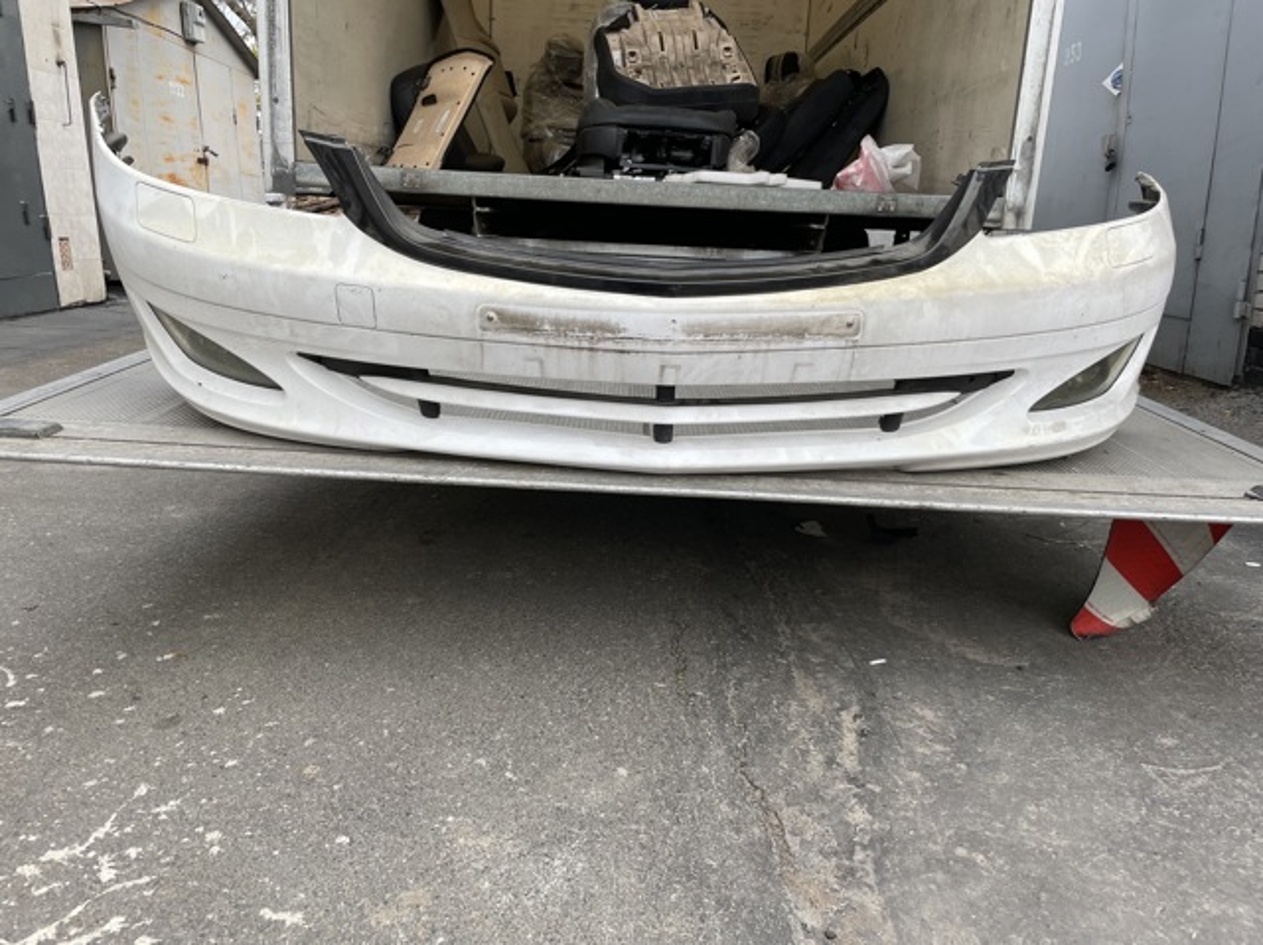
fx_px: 948
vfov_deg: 53.0
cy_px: 472
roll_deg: -0.1
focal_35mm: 26
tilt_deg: -15.5
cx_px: 632
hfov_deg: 67.3
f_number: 1.6
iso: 32
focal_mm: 4.2
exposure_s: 1/237
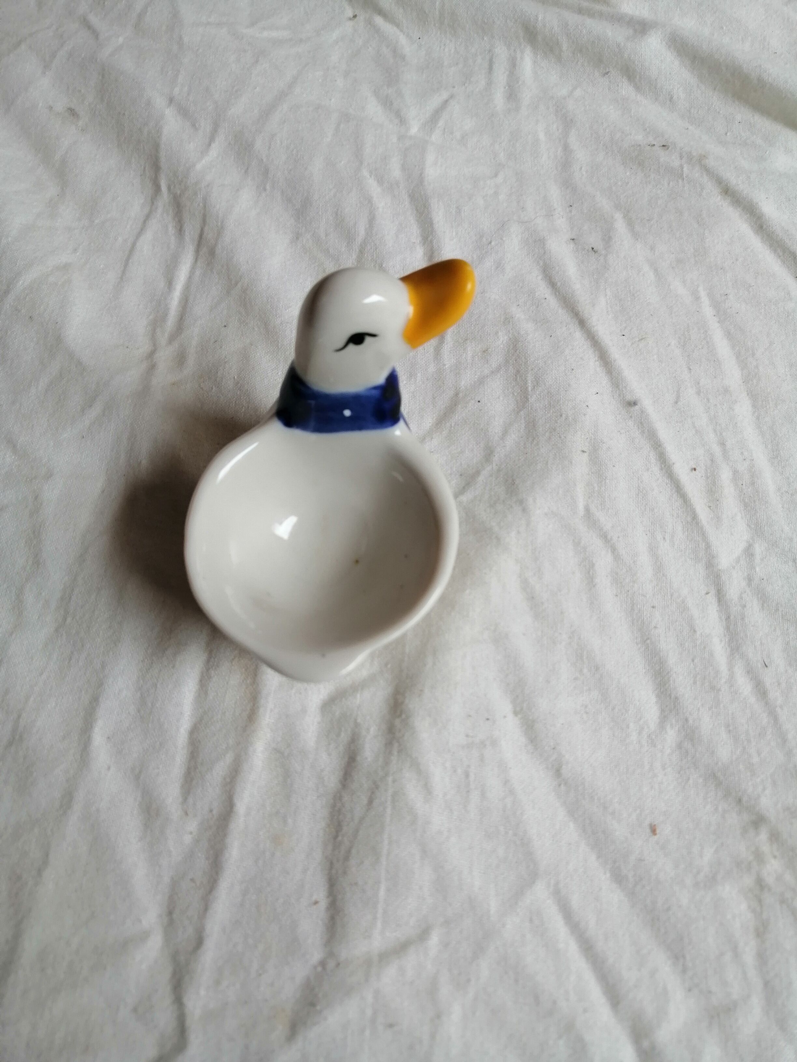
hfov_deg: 53.1
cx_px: 398
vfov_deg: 67.3
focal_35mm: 26
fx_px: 798
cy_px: 531
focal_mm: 3.96
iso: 64
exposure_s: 1/100
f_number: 1.8
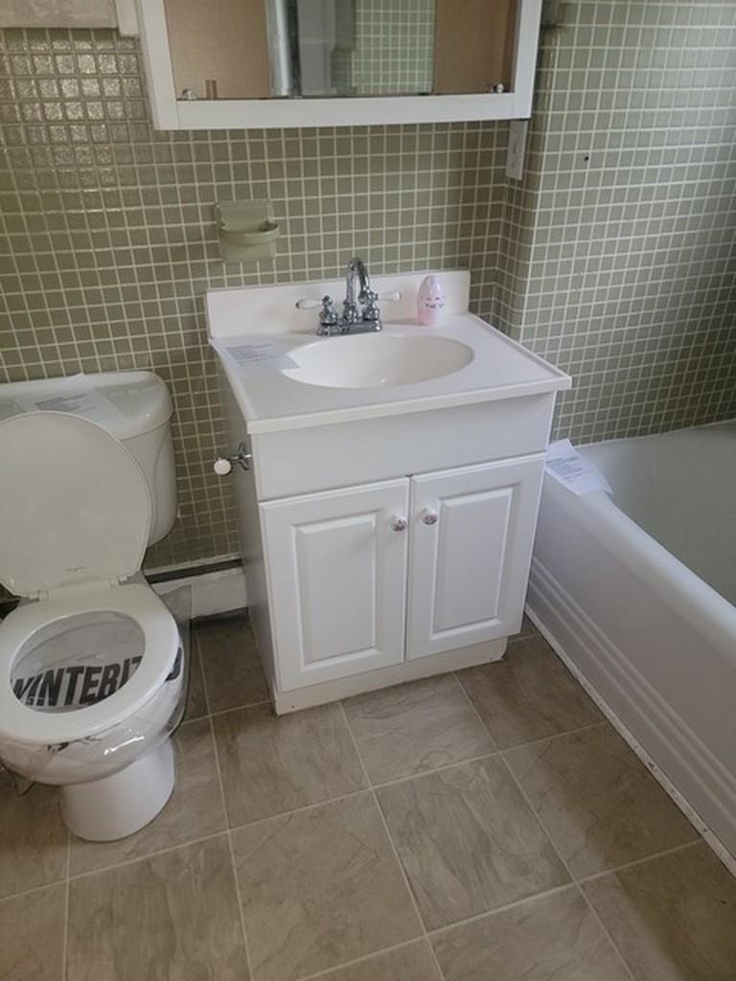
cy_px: 490
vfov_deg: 71.6
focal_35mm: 24
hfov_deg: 56.8
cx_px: 368
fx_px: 680
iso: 100
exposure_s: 1/30
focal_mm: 6.7
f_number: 1.8
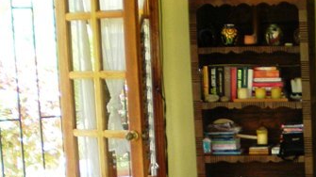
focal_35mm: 99
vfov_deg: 11.9
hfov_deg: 20.7
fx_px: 829
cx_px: 332
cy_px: 232
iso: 191
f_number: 3.1
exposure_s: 1/30
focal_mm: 6.3
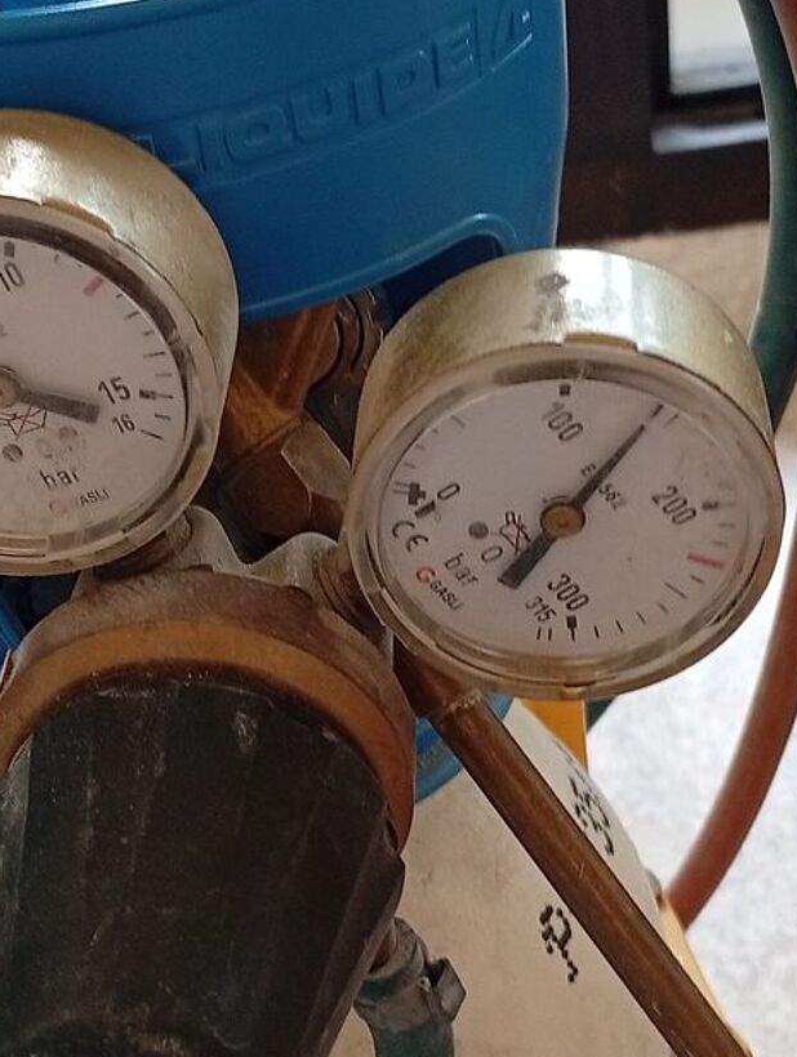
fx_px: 2081
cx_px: 251
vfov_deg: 28.5
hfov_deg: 21.6
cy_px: 592
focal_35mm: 68
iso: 446
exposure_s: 1/33.3
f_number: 1.8
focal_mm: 3.98
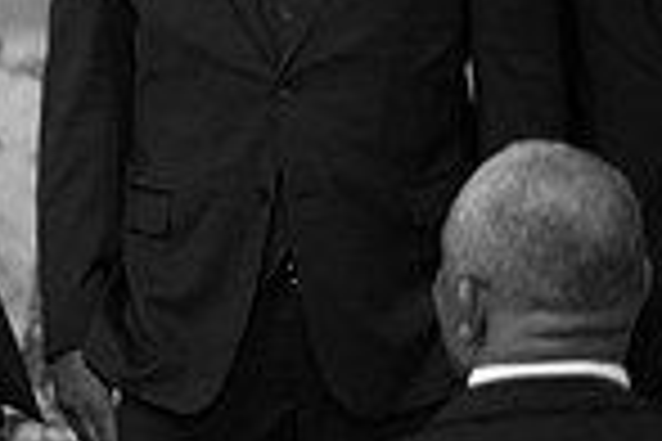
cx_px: -590
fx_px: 6178
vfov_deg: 4.1
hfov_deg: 6.0
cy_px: 20
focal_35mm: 336
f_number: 2
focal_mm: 85
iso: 500
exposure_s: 1/160
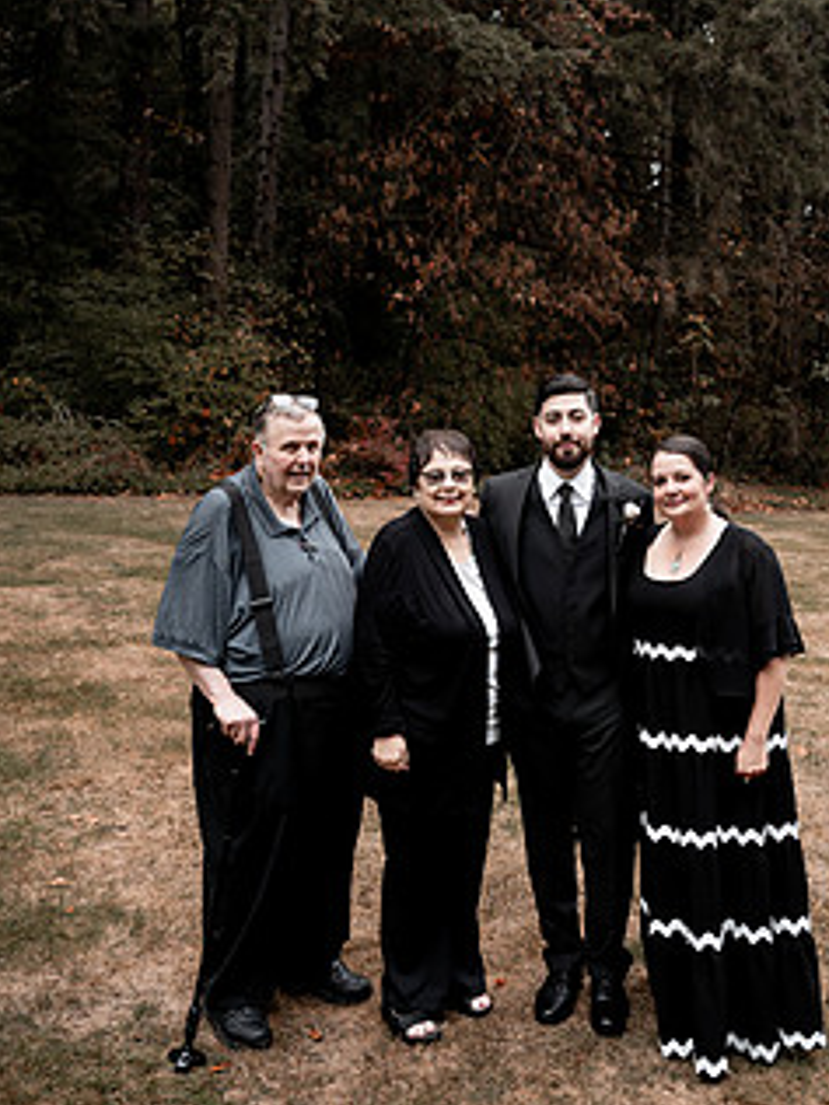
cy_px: 427
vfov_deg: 49.7
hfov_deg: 38.5
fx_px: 1181
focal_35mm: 37
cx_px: 486
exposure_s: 1/1600
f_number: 2.8
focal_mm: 27
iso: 400
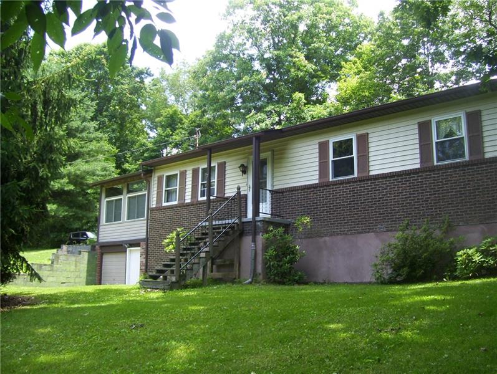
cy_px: 187
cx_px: 248
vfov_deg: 39.7
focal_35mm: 36
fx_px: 518
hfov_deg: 51.3
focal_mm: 6
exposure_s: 1/160
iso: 80
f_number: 2.7
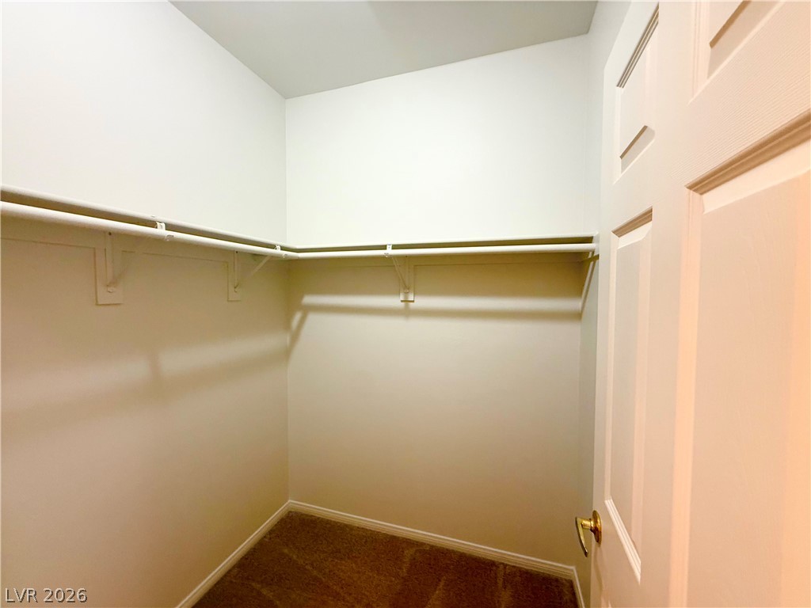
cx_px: 406
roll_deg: -0.7
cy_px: 304
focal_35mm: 14
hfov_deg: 102.1
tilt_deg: -2.7
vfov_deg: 85.7
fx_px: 328
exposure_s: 1/60
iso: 250
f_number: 2.2
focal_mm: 2.22
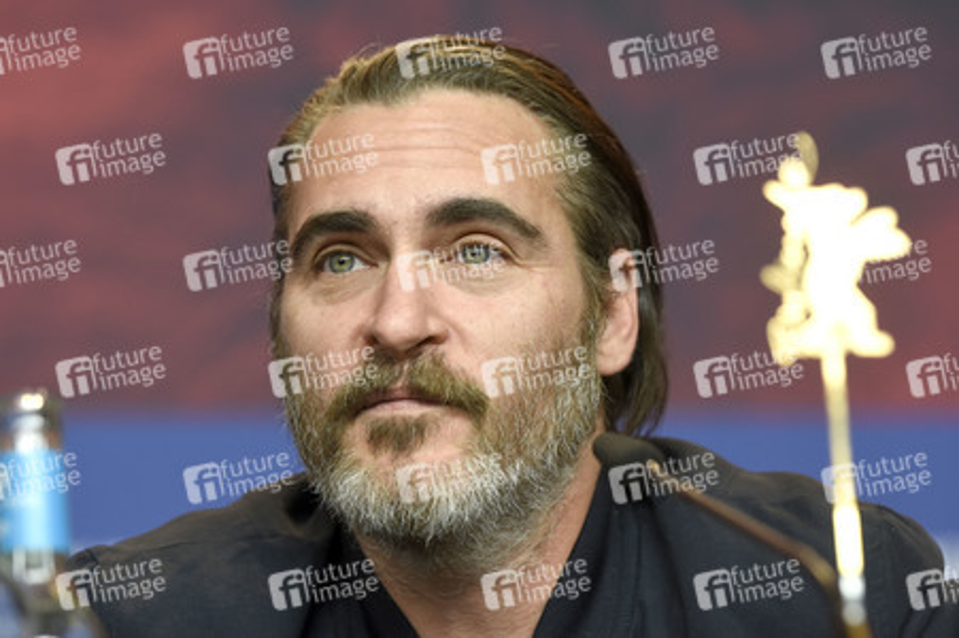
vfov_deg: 5.9
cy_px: 319
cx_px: 480
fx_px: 6189
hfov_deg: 8.9
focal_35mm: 232
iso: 640
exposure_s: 1/250
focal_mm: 155
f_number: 3.5
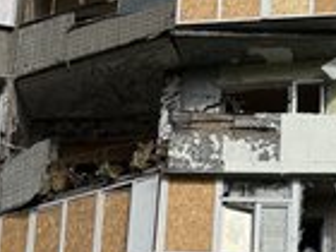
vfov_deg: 6.7
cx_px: 149
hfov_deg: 9.0
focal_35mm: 220
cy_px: 182
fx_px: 2135
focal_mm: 9
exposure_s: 1/1096
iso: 25
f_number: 2.8
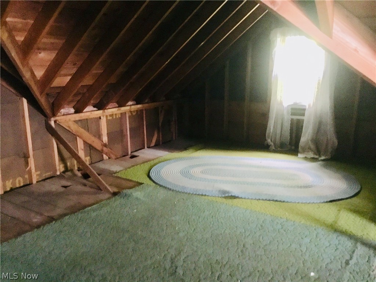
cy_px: 141
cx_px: 188
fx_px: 337
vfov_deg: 45.4
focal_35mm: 31
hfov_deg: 58.4
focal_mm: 3.3
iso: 640
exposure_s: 1/15
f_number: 2.4
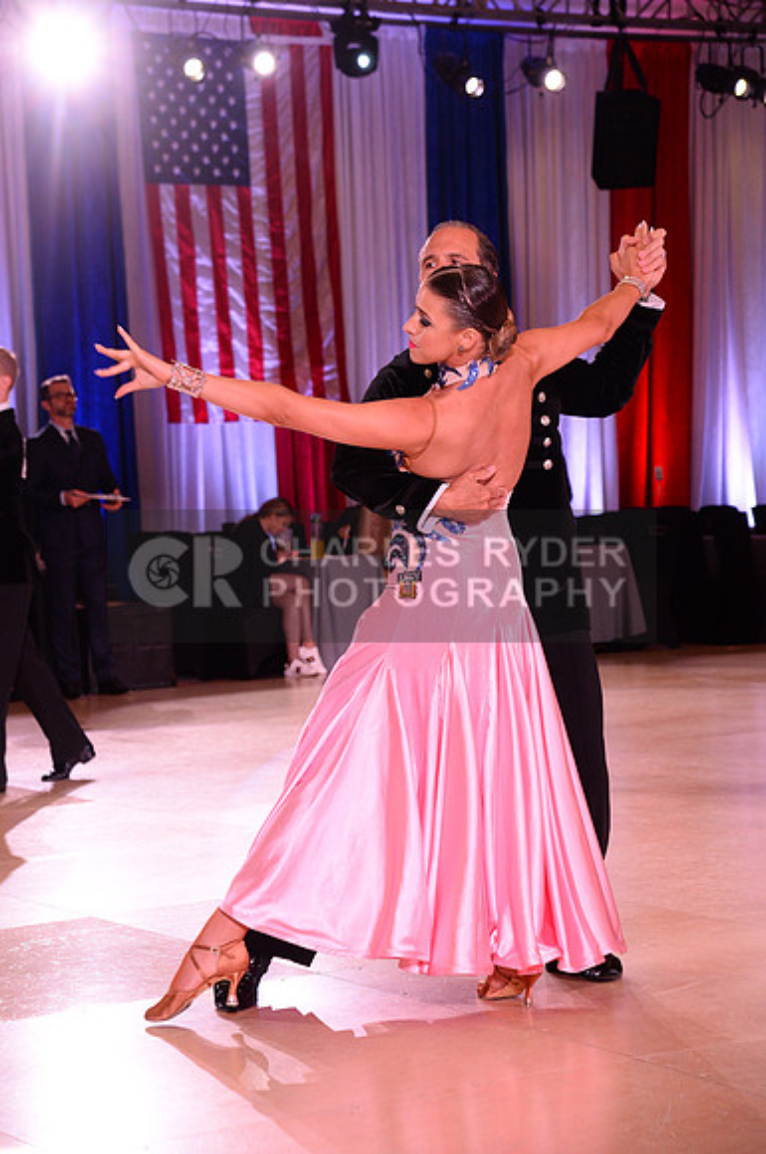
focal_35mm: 85
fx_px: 2721
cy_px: 577
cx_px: 383
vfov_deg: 23.9
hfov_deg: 16.0
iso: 2500
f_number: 6.3
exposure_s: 1/250
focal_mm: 85
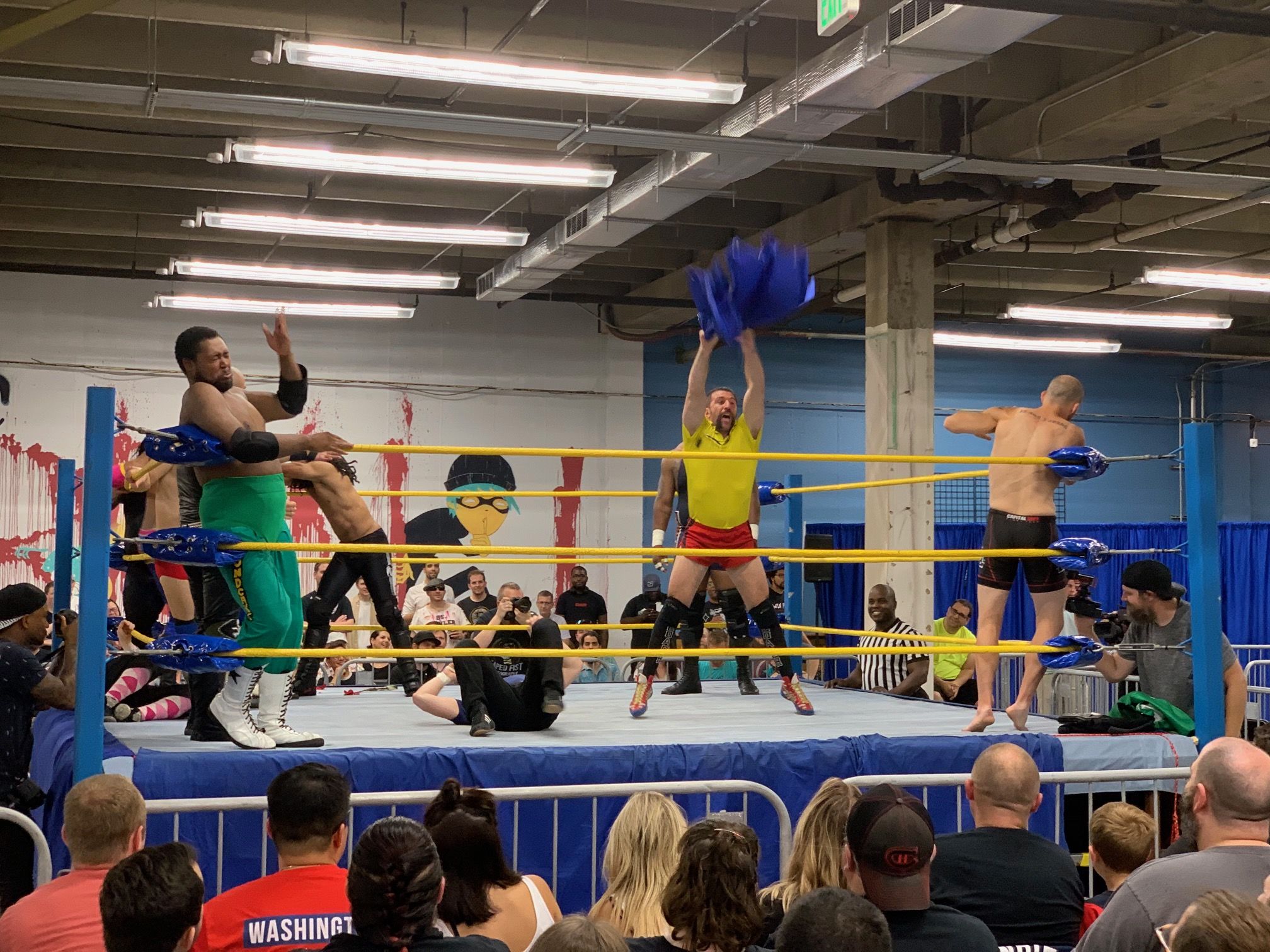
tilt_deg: +3.1
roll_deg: +0.2
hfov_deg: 36.8
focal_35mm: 52
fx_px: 1908
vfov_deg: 28.0
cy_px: 476
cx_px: 635
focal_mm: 6
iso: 160
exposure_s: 1/60
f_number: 2.4
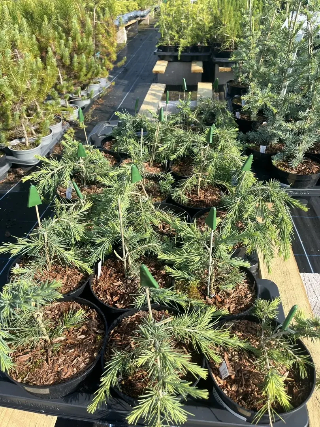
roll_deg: -0.6
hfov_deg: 53.1
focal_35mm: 26
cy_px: 214
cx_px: 160
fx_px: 320
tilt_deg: -35.5
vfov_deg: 67.3
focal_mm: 5.1
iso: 50
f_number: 1.6
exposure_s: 1/1458
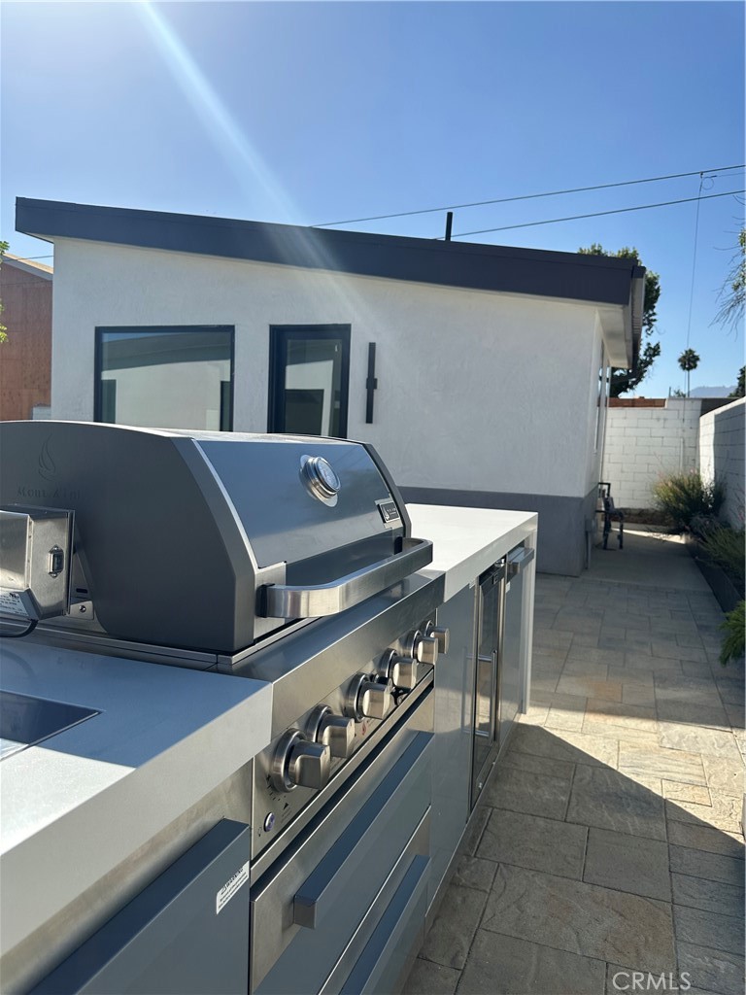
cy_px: 498
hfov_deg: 56.8
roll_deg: -3.5
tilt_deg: -4.0
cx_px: 373
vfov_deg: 71.6
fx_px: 690
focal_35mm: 24
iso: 80
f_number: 1.78
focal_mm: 6.86
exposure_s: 1/5000
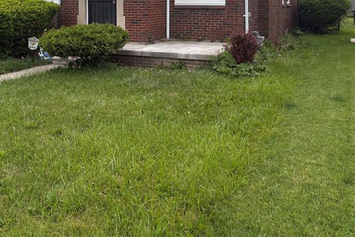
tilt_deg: +0.0
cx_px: 180
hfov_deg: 51.9
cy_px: 7
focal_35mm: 37
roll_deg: +0.8
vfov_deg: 33.3
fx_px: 365
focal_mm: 5.96
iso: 64
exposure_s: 1/1032
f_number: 1.6
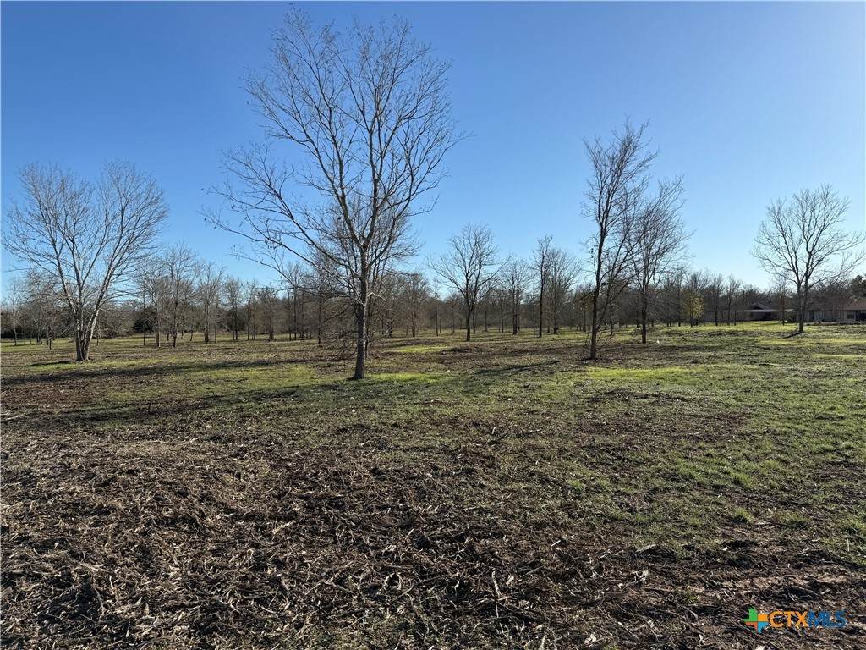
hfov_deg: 71.6
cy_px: 325
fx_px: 600
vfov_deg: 56.8
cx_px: 433
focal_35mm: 24
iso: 80
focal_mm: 6.76
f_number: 1.78
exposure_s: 1/5714
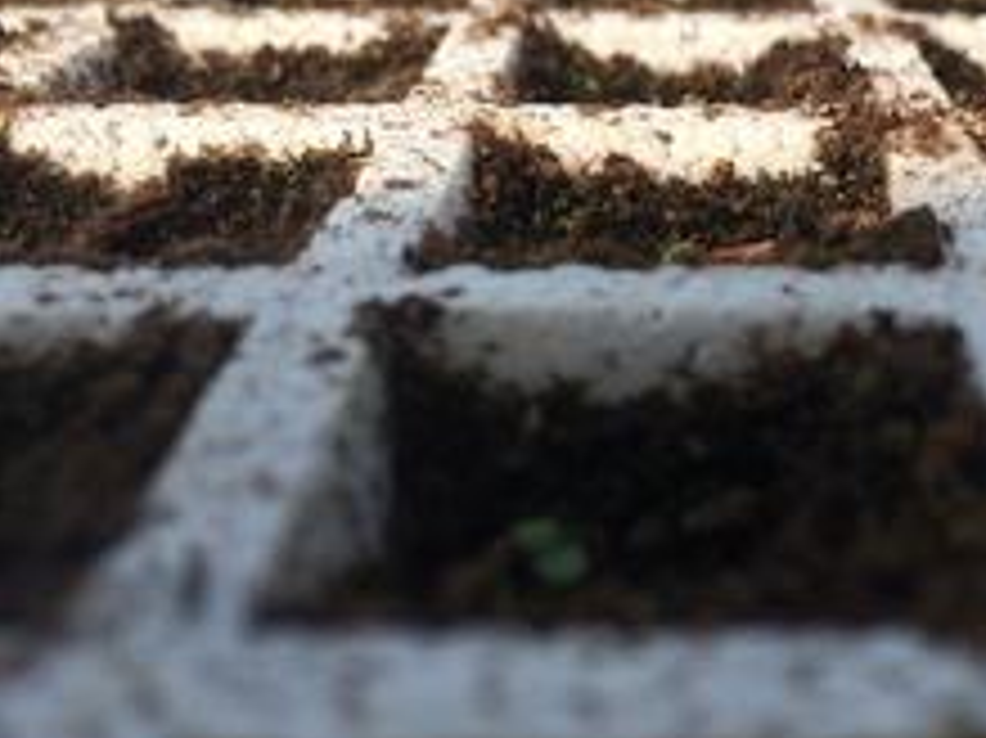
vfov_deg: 27.1
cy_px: 184
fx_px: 1509
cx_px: 747
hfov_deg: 35.3
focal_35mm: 53
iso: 32
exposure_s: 1/2053
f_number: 2.2
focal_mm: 4.15
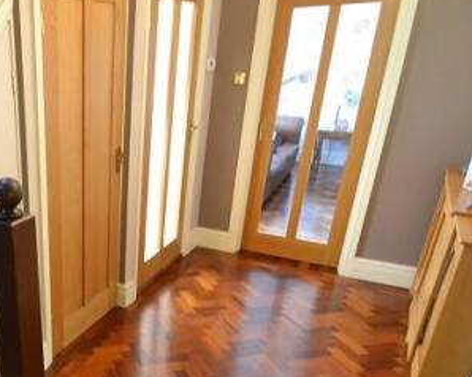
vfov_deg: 46.4
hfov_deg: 52.6
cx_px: 79
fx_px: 433
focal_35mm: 31
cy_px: 249
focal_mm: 10
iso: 2800
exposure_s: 1/60
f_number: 3.5
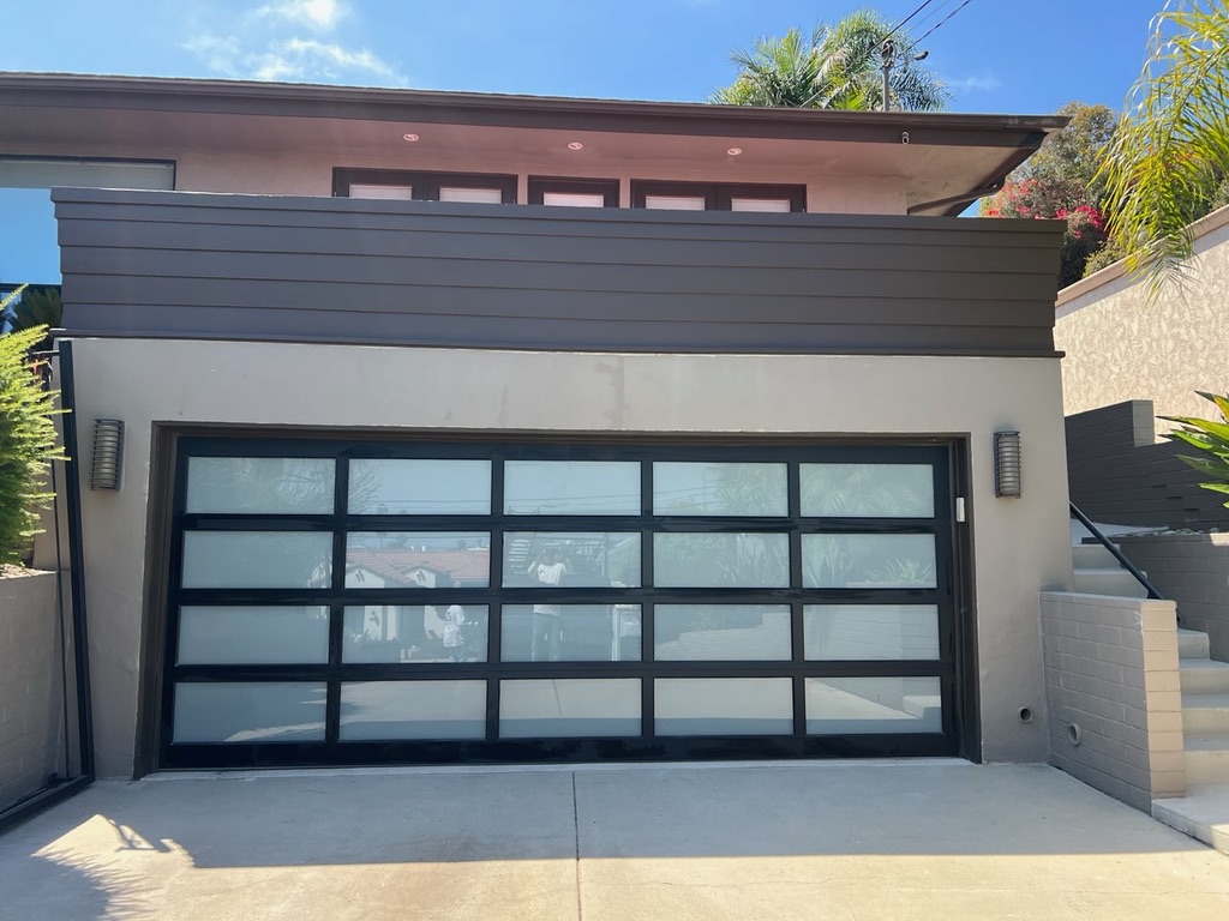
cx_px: 614
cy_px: 460
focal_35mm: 26
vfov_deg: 53.1
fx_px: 923
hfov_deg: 67.3
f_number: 1.5
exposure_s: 1/853
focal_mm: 5.7
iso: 50
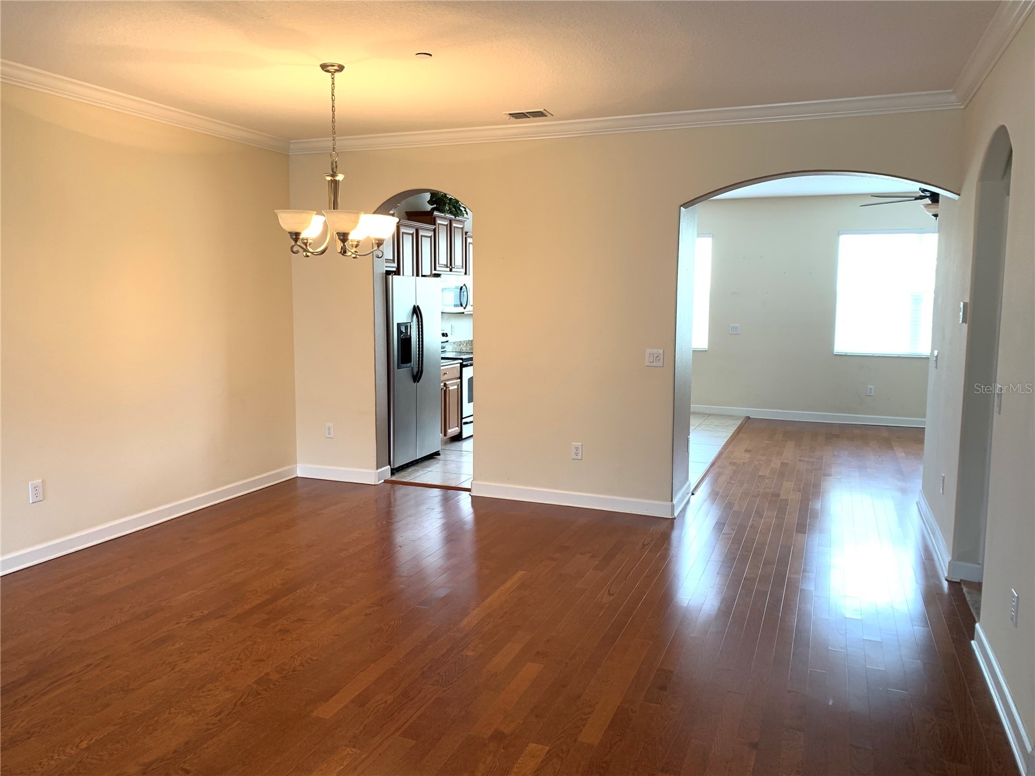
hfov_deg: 67.3
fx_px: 777
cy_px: 388
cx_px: 518
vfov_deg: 53.1
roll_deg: -2.3
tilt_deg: -7.6
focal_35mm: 26
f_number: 1.8
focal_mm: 4.25
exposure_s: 1/60
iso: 100
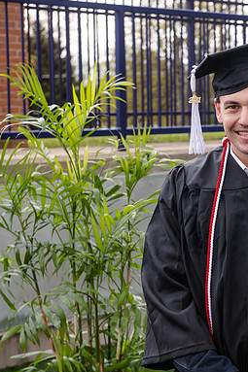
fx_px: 972
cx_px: 258
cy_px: 186
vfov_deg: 21.7
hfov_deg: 14.3
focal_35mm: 94
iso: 250
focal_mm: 62
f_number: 5.6
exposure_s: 1/200
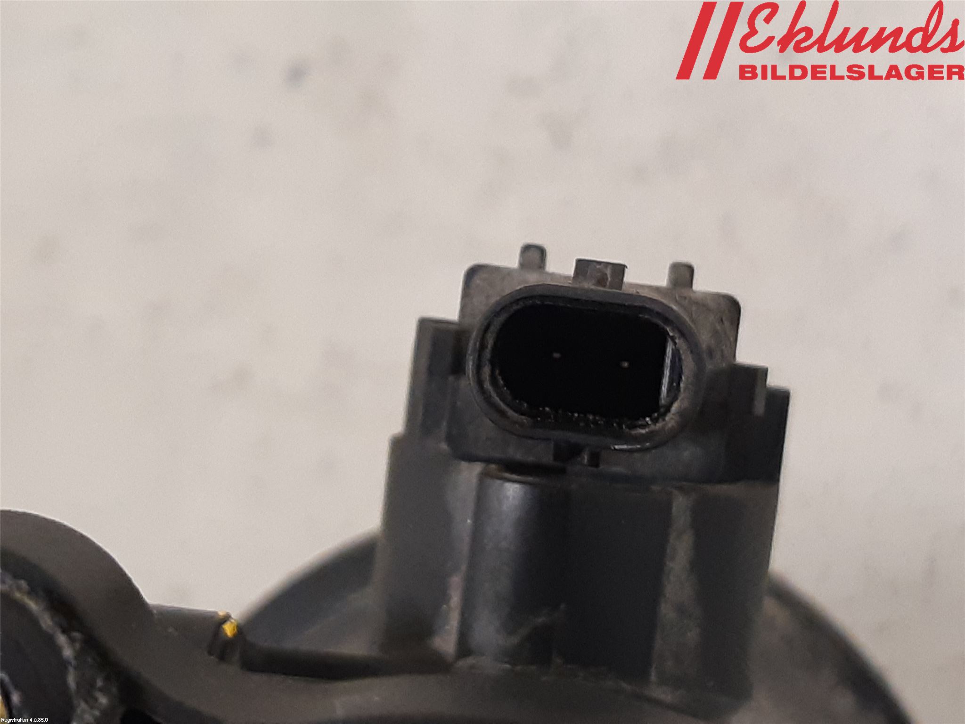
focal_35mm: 26
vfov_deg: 53.1
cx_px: 482
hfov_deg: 67.3
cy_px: 362
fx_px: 725
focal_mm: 3.93
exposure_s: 1/33
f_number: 1.7
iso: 200
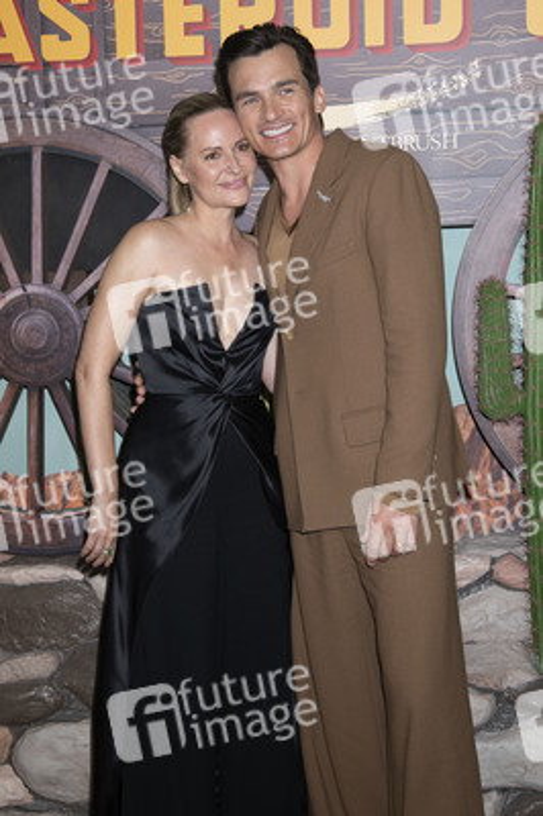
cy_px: 408
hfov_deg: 26.9
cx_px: 272
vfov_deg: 39.6
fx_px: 1133
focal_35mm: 50
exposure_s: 1/200
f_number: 5.6
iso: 400
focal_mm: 50
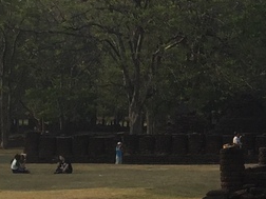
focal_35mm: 138
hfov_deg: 12.8
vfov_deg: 10.7
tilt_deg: +3.6
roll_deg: -1.1
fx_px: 1060
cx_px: 495
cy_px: 68
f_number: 2.2
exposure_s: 1/1412
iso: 32
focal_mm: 4.15
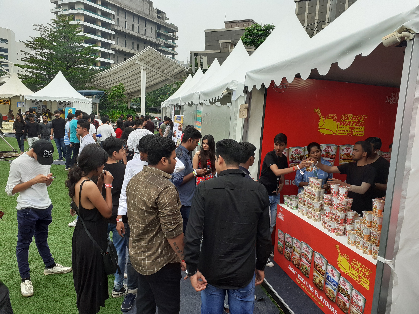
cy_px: 157
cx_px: 210
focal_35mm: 31
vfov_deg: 45.4
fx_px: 375
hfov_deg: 58.4
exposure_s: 1/311
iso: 40
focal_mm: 3.6
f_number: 1.9
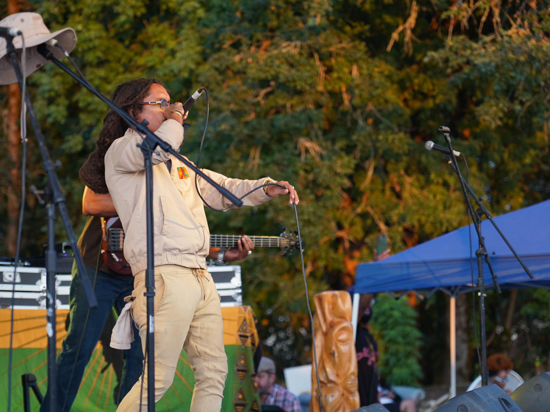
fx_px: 1811
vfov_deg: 13.0
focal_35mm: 114
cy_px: 207
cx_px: 264
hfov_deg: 17.3
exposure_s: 1/160
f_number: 4
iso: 640
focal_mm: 105
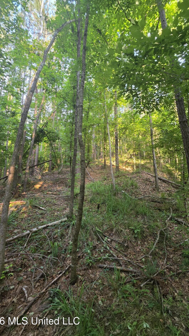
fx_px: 134
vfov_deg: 102.9
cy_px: 159
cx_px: 108
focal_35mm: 15
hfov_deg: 70.2
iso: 125
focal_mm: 2.2
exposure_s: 1/120
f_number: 1.9
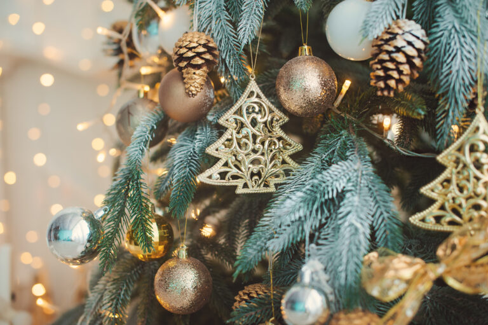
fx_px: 677
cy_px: 162
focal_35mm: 50
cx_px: 244
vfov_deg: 27.0
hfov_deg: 39.6
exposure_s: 1/200
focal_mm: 50
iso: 320
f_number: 2.8
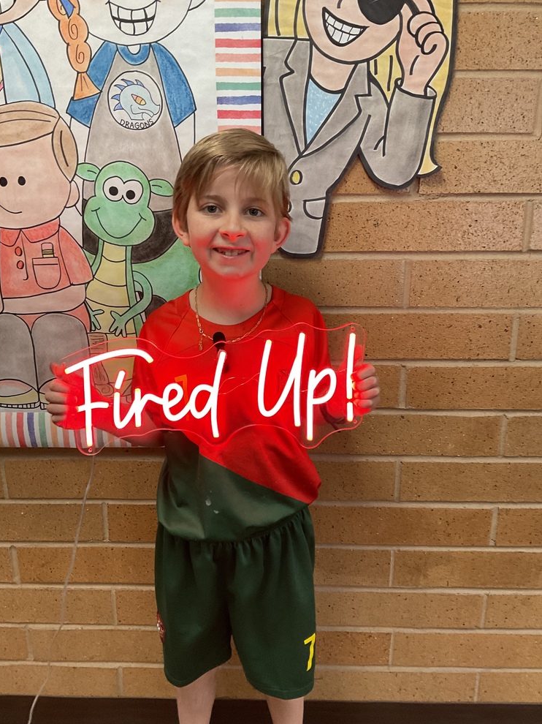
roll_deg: +0.1
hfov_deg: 46.8
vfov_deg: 60.0
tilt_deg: -17.3
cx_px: 262
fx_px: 627
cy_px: 362
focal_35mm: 30
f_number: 1.8
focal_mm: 3
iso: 160
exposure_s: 1/60
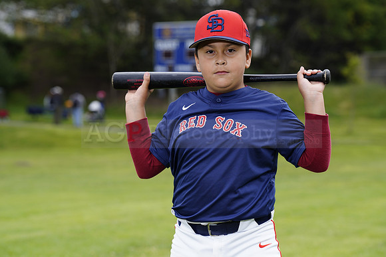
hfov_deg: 13.9
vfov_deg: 9.3
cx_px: 193
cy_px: 128
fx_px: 1587
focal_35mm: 148
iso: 100
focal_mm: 148
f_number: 6.3
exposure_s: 1/250
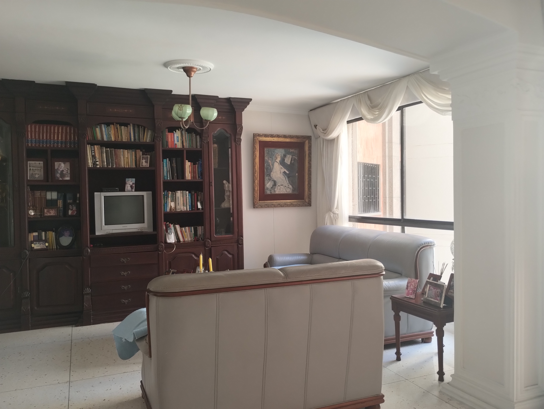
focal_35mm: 28
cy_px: 204
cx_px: 272
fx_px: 441
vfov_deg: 49.9
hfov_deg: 63.4
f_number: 1.8
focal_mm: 4.27
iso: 256
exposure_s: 1/30
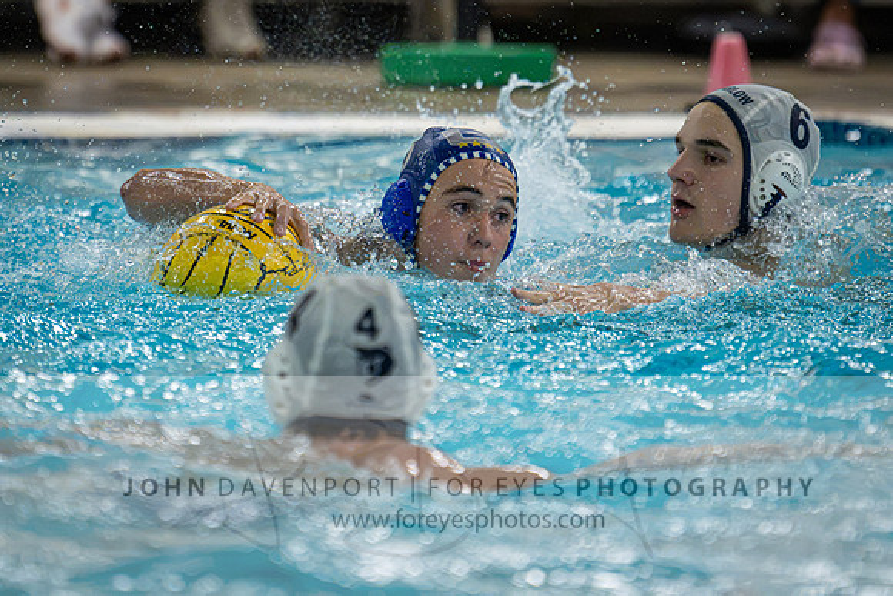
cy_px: 139
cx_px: 323
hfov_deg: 4.3
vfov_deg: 2.9
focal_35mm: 476
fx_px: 11821
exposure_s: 1/1000
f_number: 4
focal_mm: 280
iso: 11400
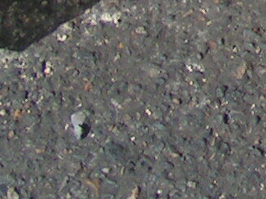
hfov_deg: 7.9
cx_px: 581
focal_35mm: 235
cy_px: -187
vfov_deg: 6.2
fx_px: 1805
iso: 50
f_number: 4
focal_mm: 5.8
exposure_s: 1/1000
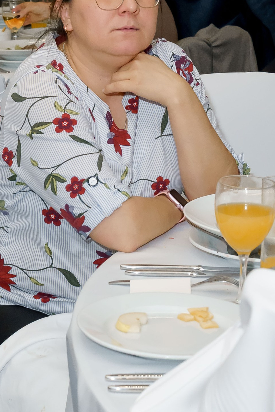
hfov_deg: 12.4
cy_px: 89
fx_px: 1260
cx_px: 35
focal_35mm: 110
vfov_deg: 18.4
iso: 3200
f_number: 5.6
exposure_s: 1/125
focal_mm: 39
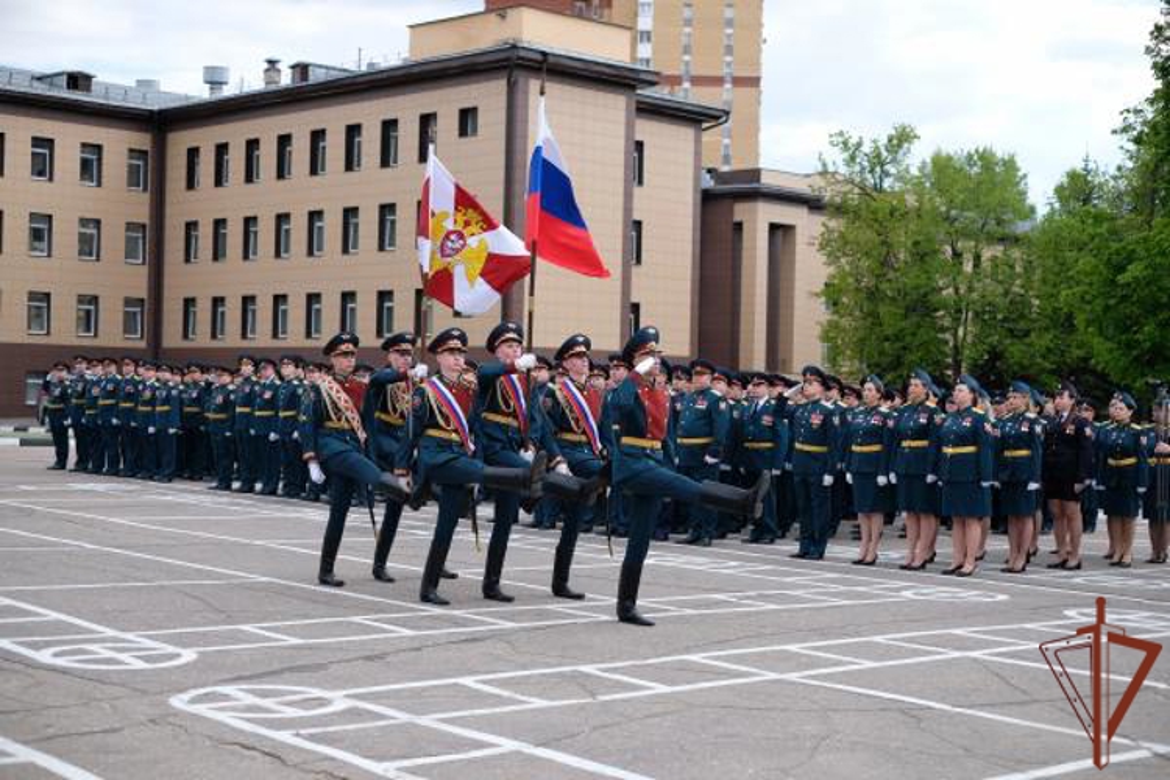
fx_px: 1722
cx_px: 585
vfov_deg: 25.5
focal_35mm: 53
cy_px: 390
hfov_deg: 37.5
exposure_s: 1/4000
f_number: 2.2
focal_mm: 35
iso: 500
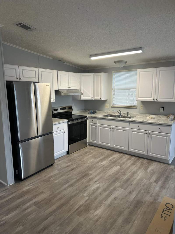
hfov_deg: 56.8
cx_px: 88
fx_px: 162
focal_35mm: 24
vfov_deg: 71.6
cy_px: 117
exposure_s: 1/60
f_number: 1.78
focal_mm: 6.86
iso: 125
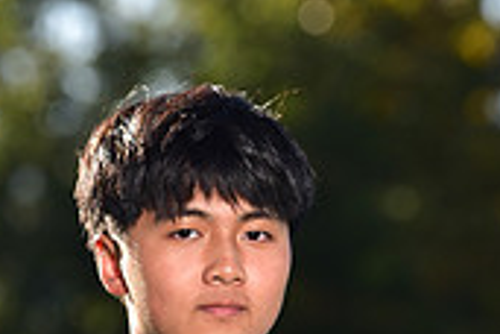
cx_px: 218
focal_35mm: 643
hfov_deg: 3.2
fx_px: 8930
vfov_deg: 2.1
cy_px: 542
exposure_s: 1/250
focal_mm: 190
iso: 80
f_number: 5.6
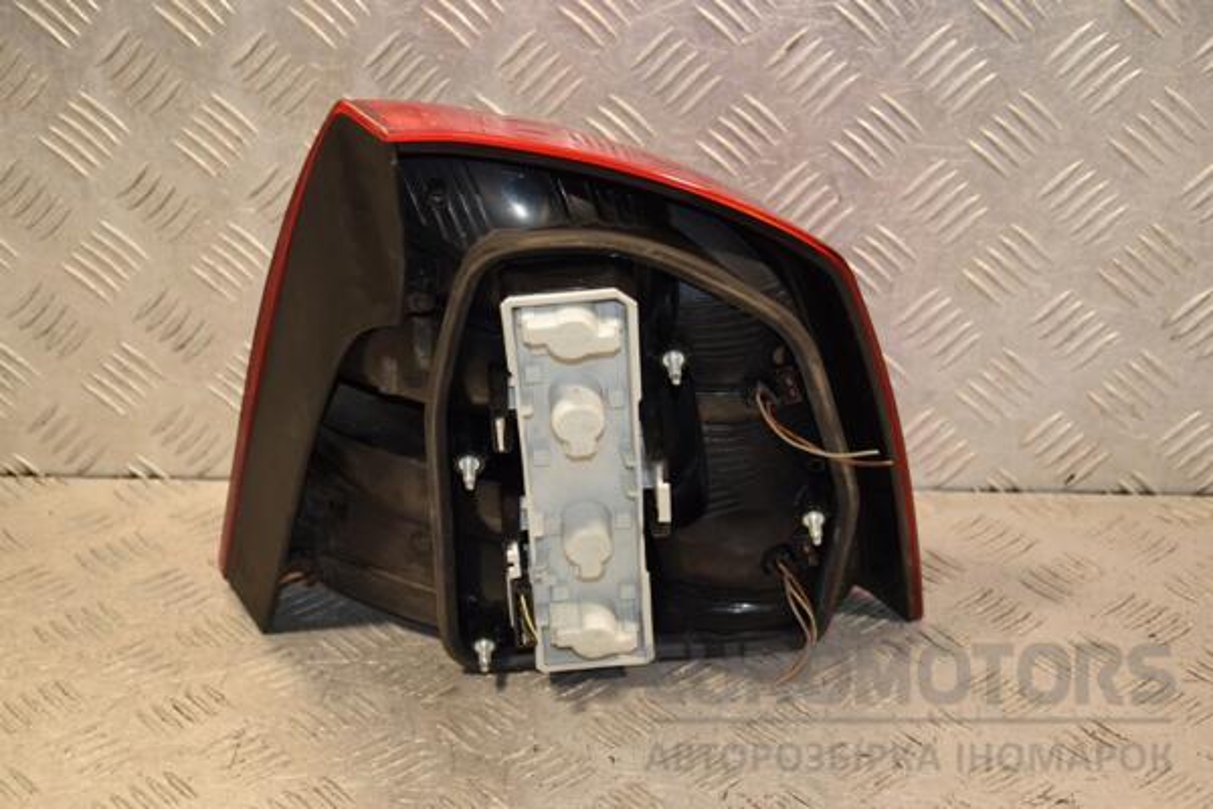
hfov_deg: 28.1
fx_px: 2426
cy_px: 404
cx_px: 606
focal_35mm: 72
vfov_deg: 18.9
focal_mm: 48
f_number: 4.8
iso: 800
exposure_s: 1/160
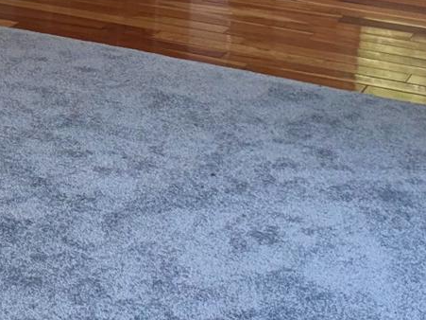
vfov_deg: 13.0
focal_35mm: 109
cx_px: -125
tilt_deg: -12.0
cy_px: -118
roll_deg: +0.8
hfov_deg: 17.0
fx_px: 1341
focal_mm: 6.76
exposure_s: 1/120
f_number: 1.78
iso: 80
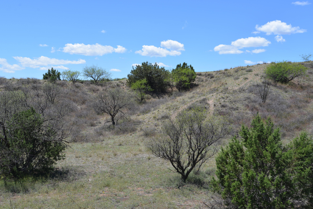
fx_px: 391
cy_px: 104
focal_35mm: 45
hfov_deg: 43.6
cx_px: 156
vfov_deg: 29.9
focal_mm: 45
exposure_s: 1/250
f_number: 8
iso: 100
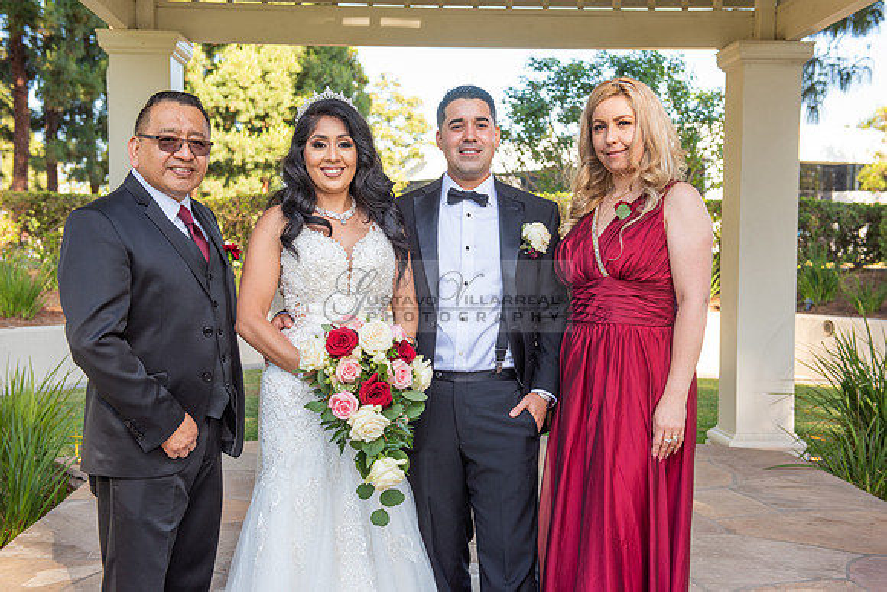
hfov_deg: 41.1
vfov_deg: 28.1
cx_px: 444
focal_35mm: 48
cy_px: 296
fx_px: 1183
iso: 200
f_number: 5.6
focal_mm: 48
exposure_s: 1/160
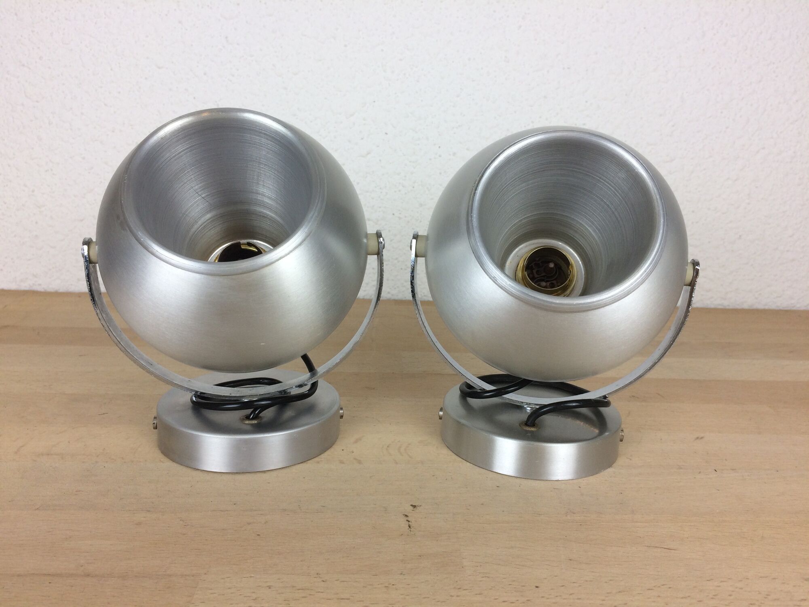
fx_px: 678
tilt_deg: -13.1
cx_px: 404
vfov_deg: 48.2
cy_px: 304
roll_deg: -2.1
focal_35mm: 29
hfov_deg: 61.7
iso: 50
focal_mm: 4.15
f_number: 2.2
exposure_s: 1/100
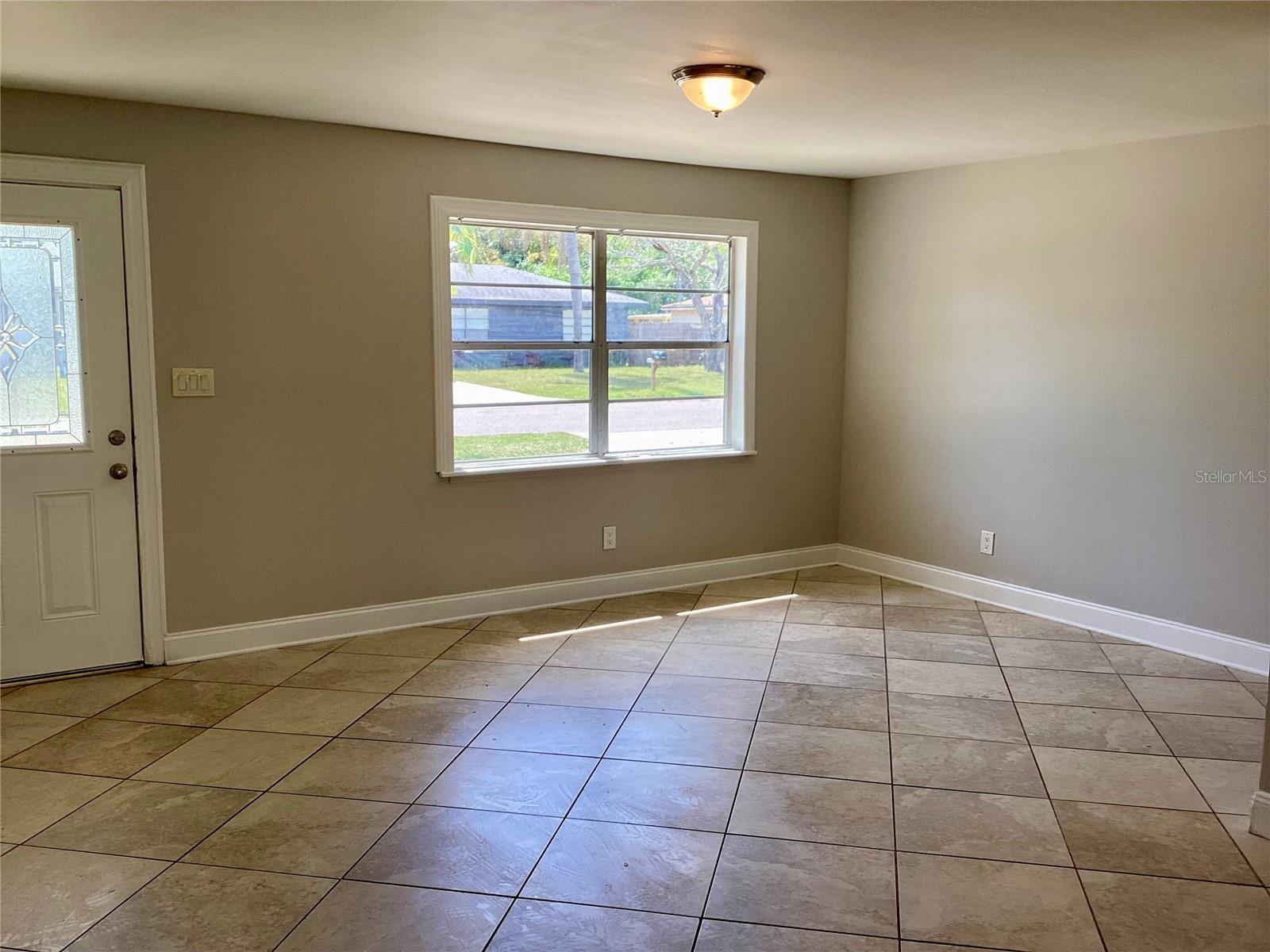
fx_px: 1137
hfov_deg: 58.4
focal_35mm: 31
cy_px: 476
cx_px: 635
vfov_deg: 45.4
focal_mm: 3.3
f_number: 2.4
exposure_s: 1/120
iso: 32
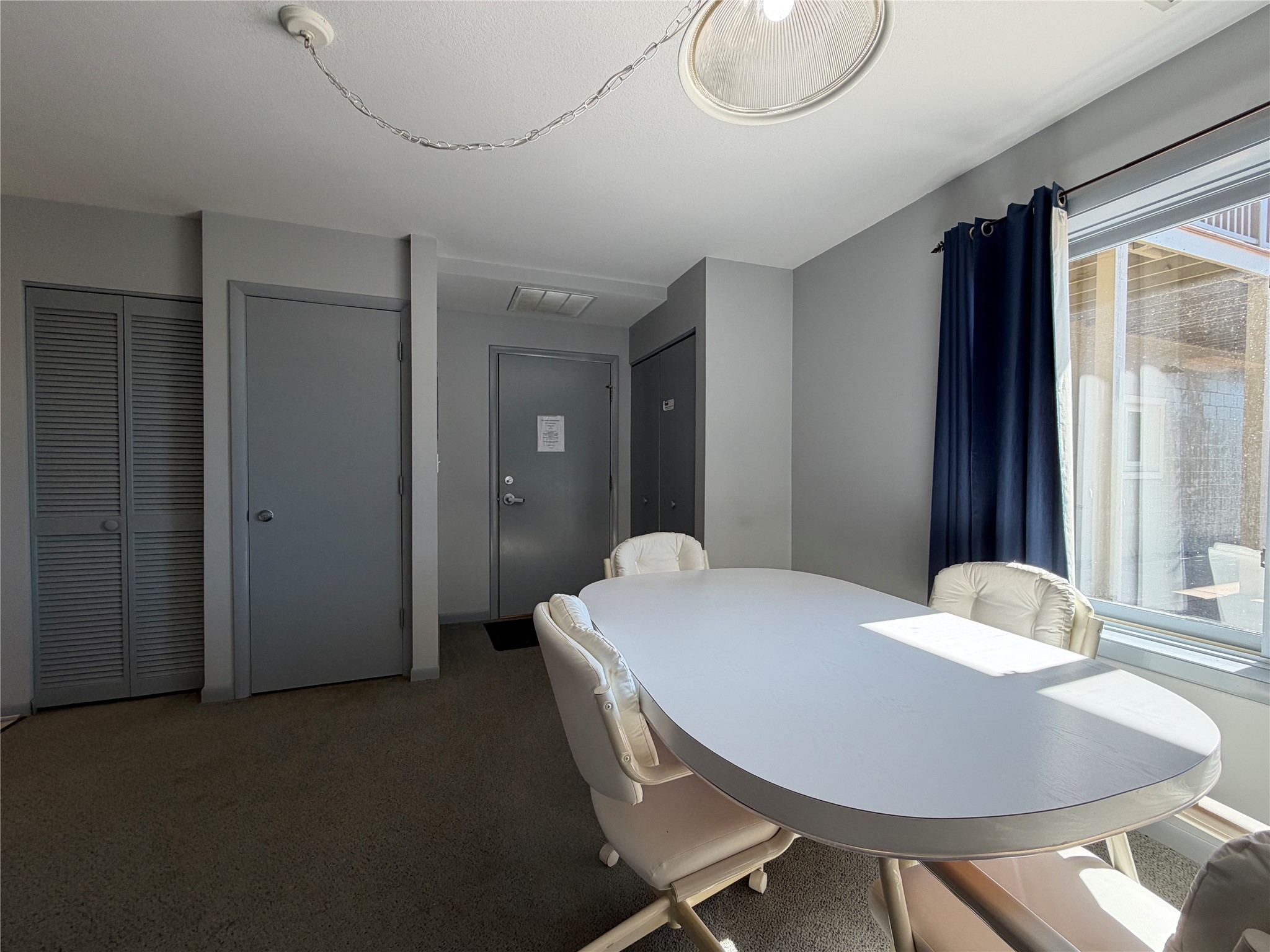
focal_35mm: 14
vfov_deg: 85.7
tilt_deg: -1.7
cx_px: 635
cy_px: 476
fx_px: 514
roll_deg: +0.1
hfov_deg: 102.1
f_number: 2.2
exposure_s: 1/120
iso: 64
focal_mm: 2.22
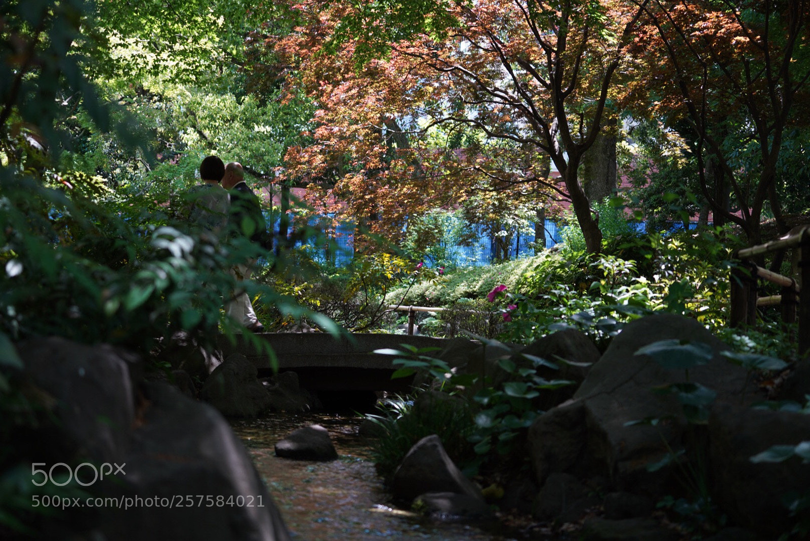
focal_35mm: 70
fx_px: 1576
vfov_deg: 19.5
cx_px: 405
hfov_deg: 28.8
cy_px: 270
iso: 100
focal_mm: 70
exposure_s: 1/80
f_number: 4
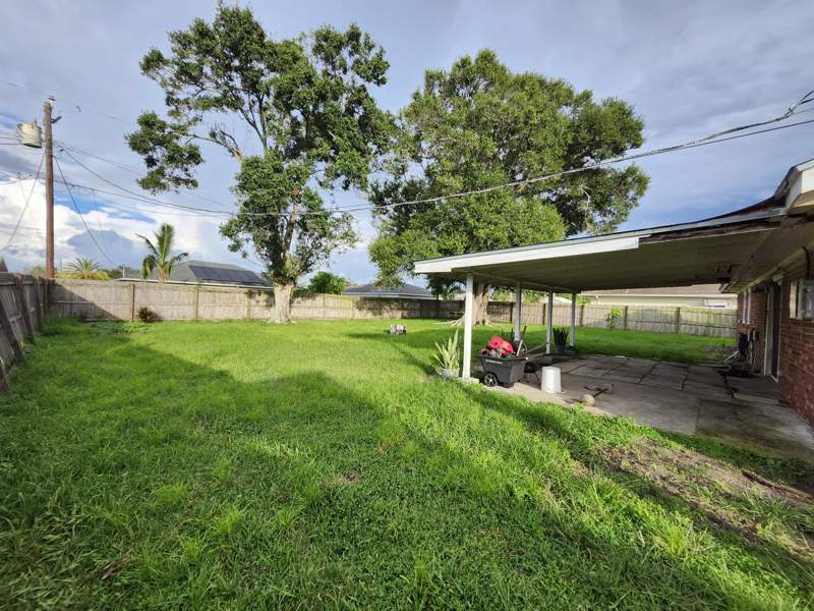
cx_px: 407
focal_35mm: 13
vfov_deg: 89.9
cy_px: 306
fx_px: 306
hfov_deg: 106.2
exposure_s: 1/580
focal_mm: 1.74
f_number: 2.2
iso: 40
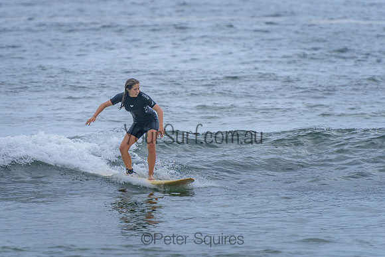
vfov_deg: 2.8
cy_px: 99
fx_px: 5245
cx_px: 149
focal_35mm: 490
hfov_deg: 4.2
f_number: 5.6
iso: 200
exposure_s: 1/1600
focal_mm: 400
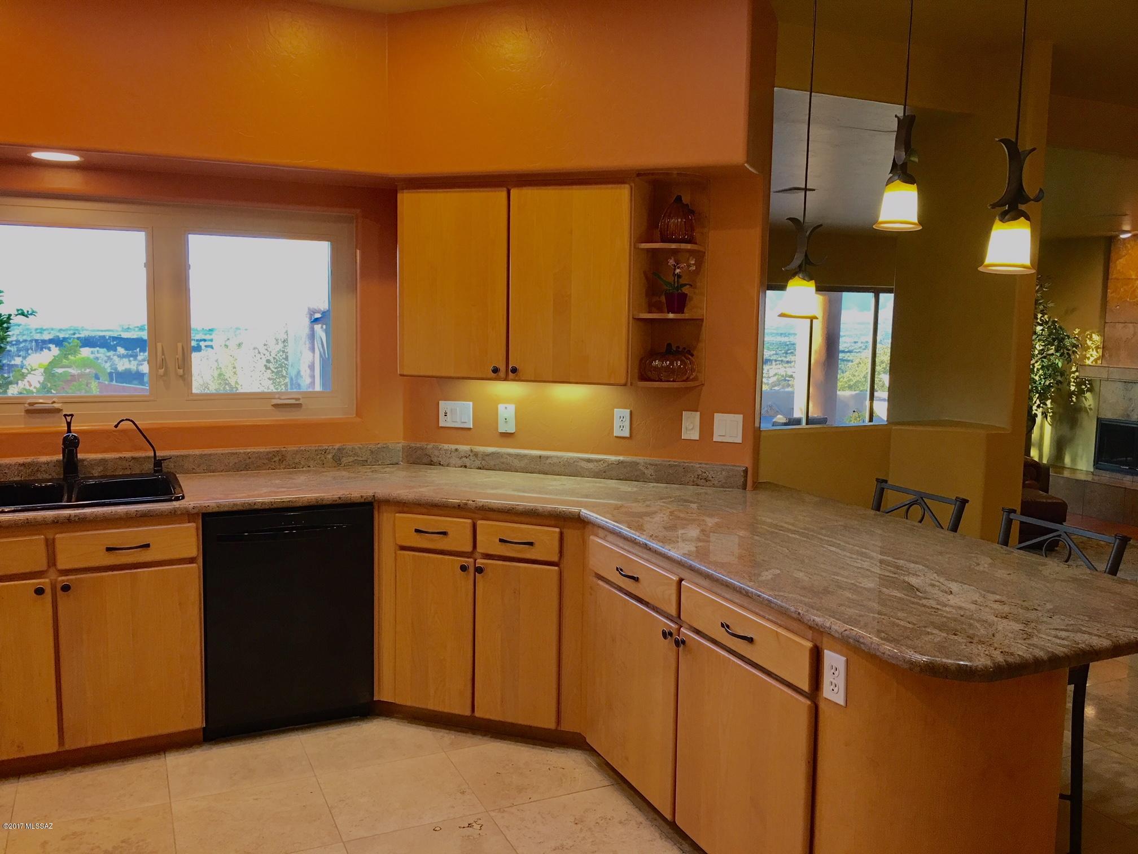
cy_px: 427
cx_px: 569
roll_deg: -0.7
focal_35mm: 29
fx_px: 953
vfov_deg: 48.2
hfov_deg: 61.7
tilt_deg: -5.6
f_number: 2.2
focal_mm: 4.15
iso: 40
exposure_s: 1/15
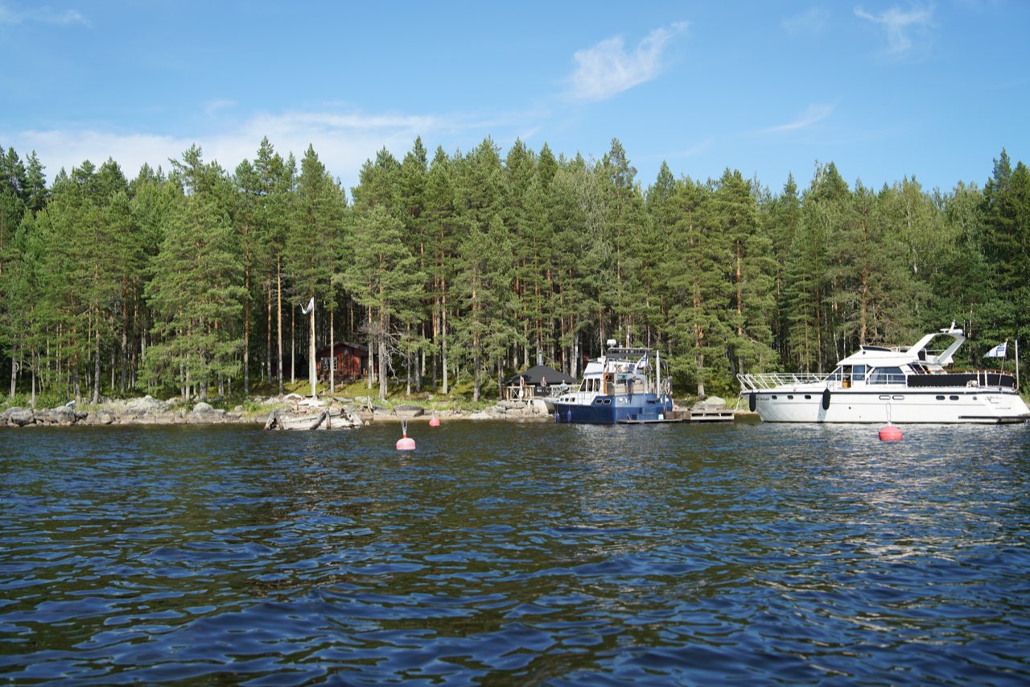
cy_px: 344
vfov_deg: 37.8
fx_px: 1001
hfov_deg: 54.4
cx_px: 515
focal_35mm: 35
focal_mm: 35
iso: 100
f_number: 2.5
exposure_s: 1/2000
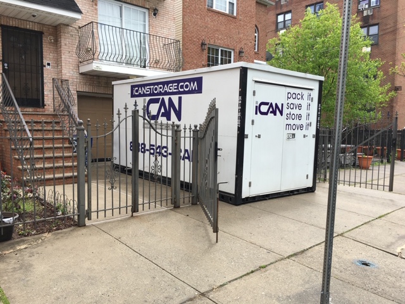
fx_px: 339
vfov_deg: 48.2
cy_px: 152
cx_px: 202
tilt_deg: -3.7
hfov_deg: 61.7
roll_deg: -0.7
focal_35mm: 29
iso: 25
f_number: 2.2
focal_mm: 4.15
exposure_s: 1/641
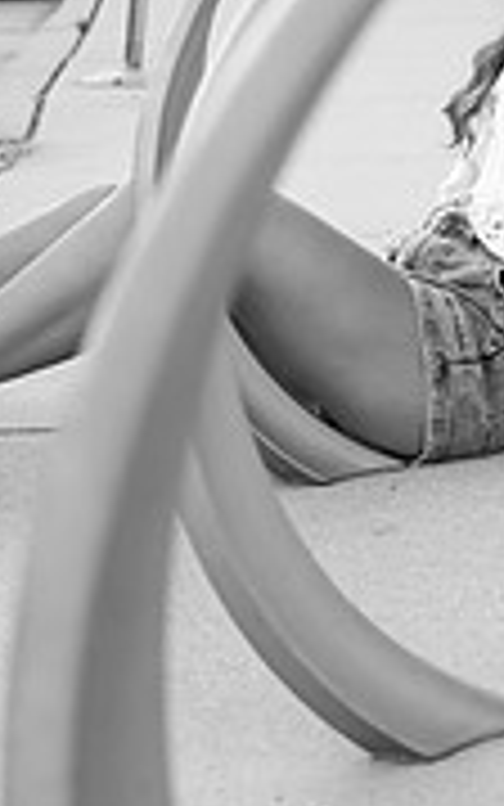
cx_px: 646
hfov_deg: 12.1
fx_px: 2306
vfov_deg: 19.5
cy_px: 117
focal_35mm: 105
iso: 1600
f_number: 4
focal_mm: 41
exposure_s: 1/1250
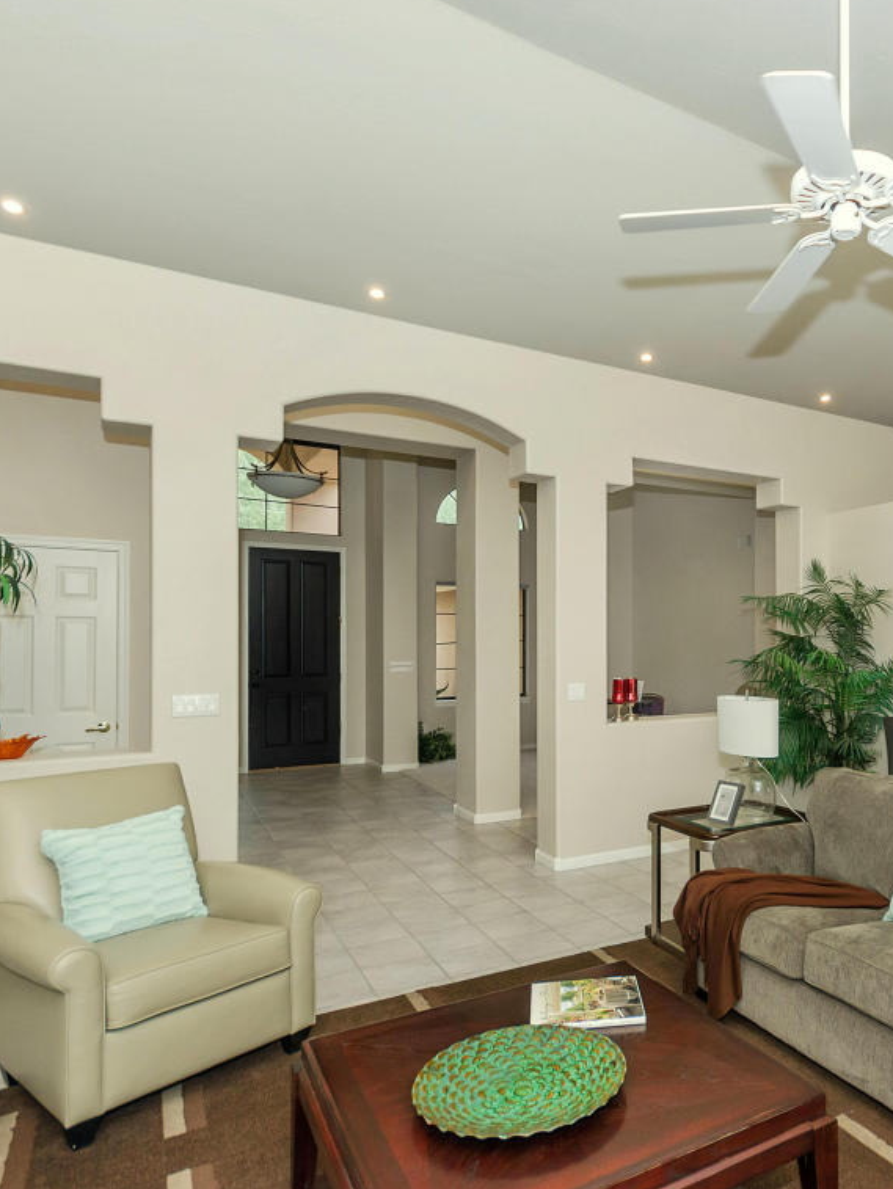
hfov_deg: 56.1
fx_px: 756
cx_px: 731
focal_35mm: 22
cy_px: 591
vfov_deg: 76.4
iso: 320
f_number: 5.6
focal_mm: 10
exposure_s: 1/80
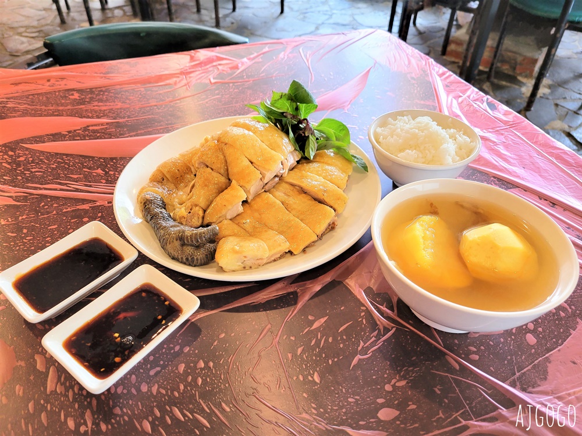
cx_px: 291
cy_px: 218
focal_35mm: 26
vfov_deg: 53.1
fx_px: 437
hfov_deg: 67.3
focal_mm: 5.4
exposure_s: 1/119
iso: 160
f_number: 1.8
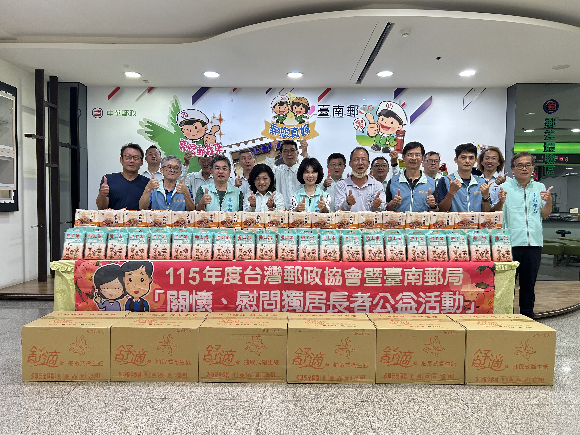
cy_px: 218
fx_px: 436
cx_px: 290
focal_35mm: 26
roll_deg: -0.9
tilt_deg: -3.1
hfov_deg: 67.3
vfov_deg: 53.1
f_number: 1.5
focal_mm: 5.7
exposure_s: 1/60
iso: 100
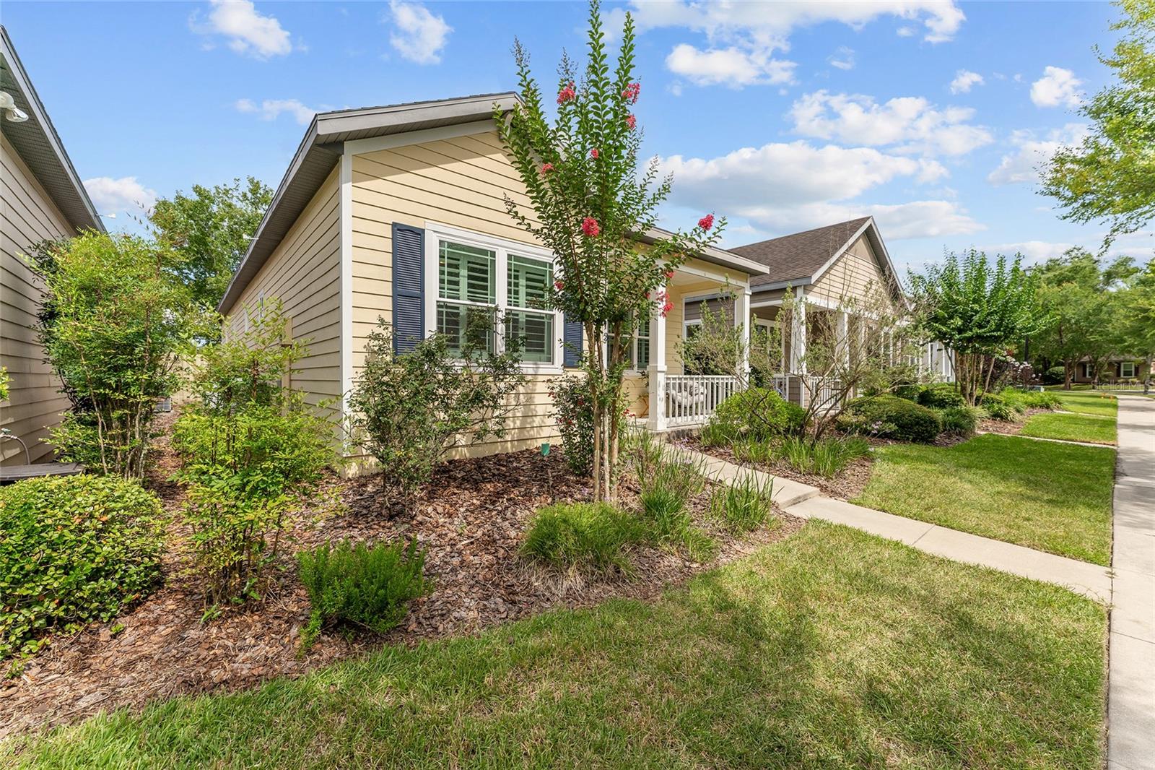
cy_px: 385
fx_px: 449
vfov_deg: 81.2
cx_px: 578
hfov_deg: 104.3
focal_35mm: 14
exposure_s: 1/1000
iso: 400
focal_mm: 14
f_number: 7.1
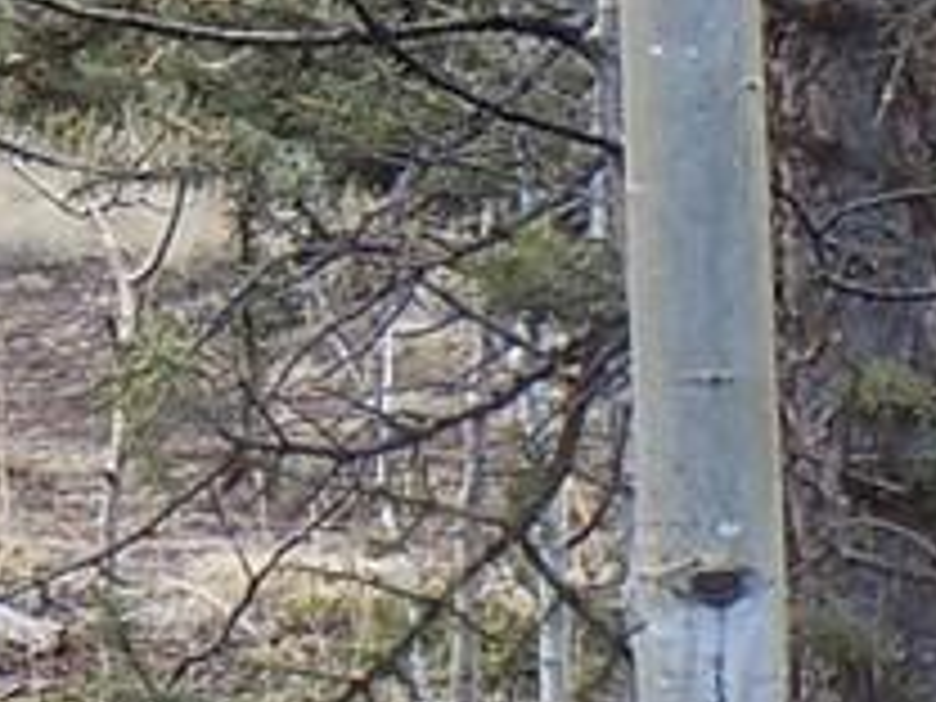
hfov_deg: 6.7
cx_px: -562
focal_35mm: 291
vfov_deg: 5.1
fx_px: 7869
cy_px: -194
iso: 80
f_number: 4
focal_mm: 10.5
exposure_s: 1/50
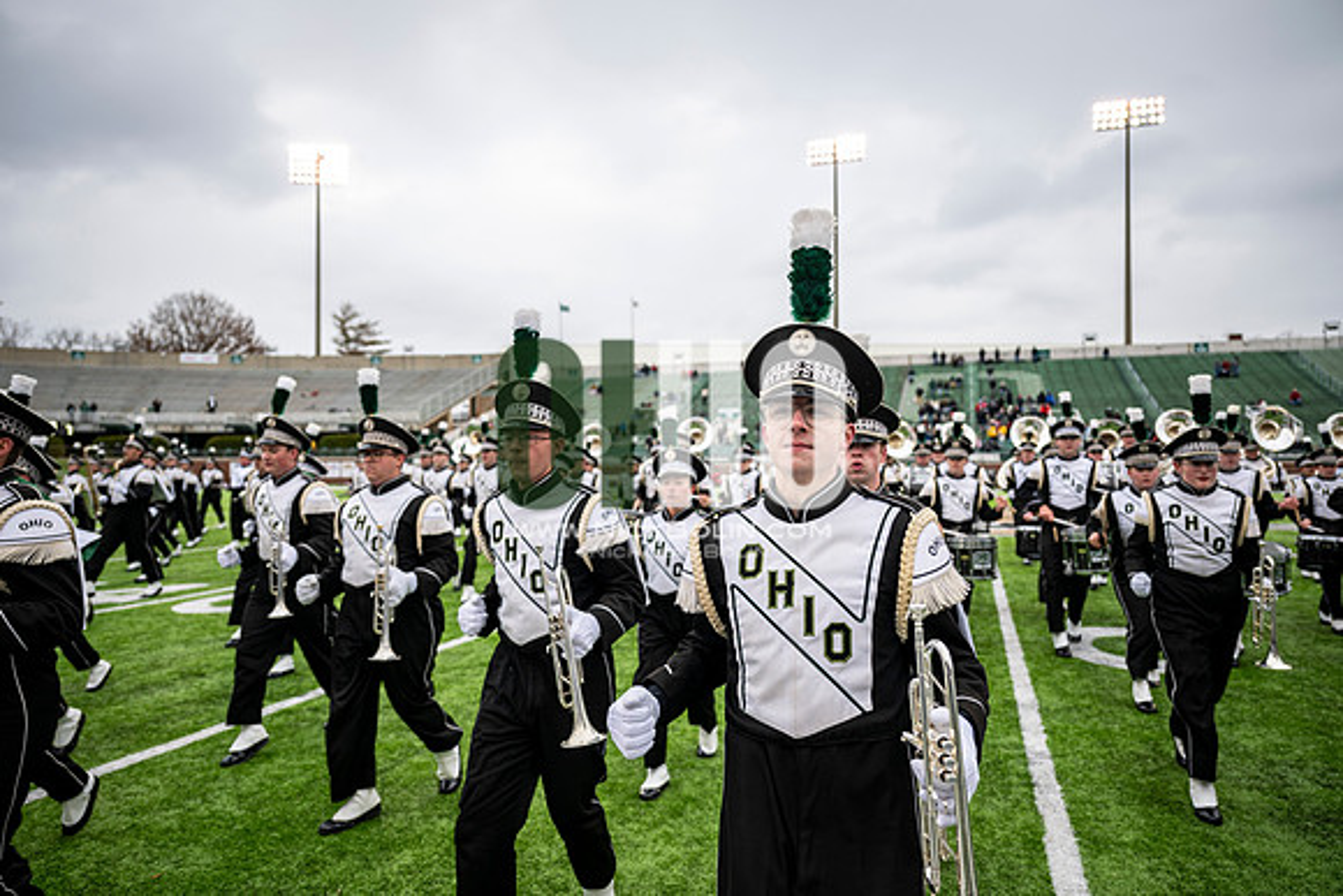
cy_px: 448
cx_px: 672
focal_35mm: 24
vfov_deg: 53.2
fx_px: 896
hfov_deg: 73.7
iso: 100
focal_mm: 24
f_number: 2.8
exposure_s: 1/500
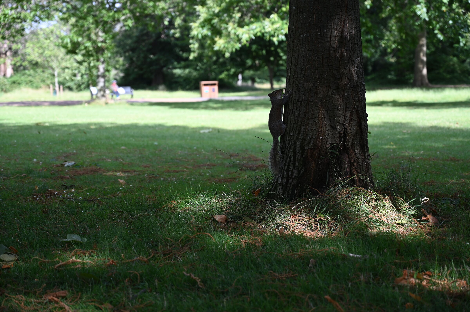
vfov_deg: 19.4
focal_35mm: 70
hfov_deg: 28.9
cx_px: 235
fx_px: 913
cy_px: 156
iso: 320
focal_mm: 70
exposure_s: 1/800
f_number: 4
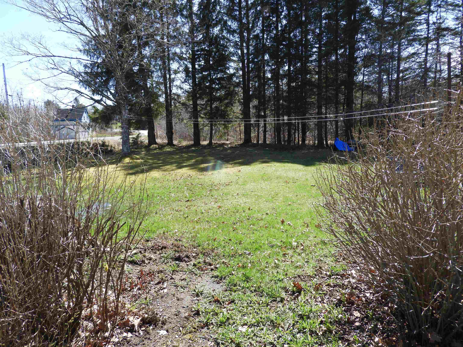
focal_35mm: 24
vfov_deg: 56.8
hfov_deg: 71.6
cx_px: 232
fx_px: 321
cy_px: 174
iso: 100
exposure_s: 1/400
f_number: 3.3
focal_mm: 4.3
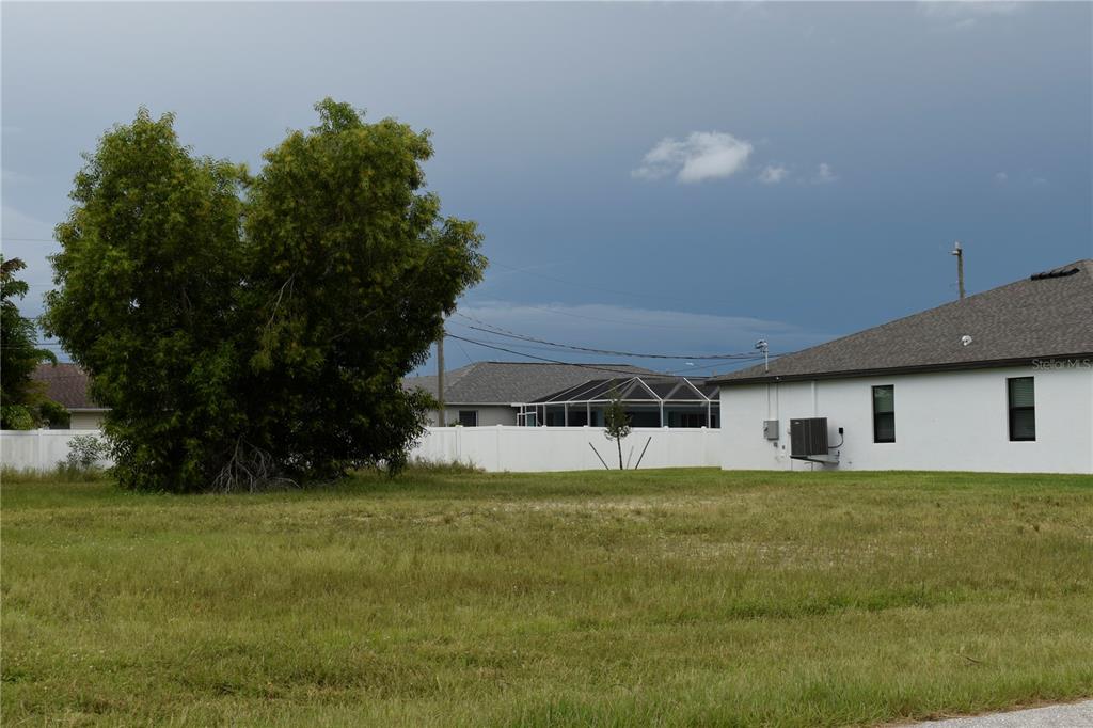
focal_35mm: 51
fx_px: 1548
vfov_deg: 26.5
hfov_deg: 38.9
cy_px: 364
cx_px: 546
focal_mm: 34
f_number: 9
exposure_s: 1/200
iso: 100
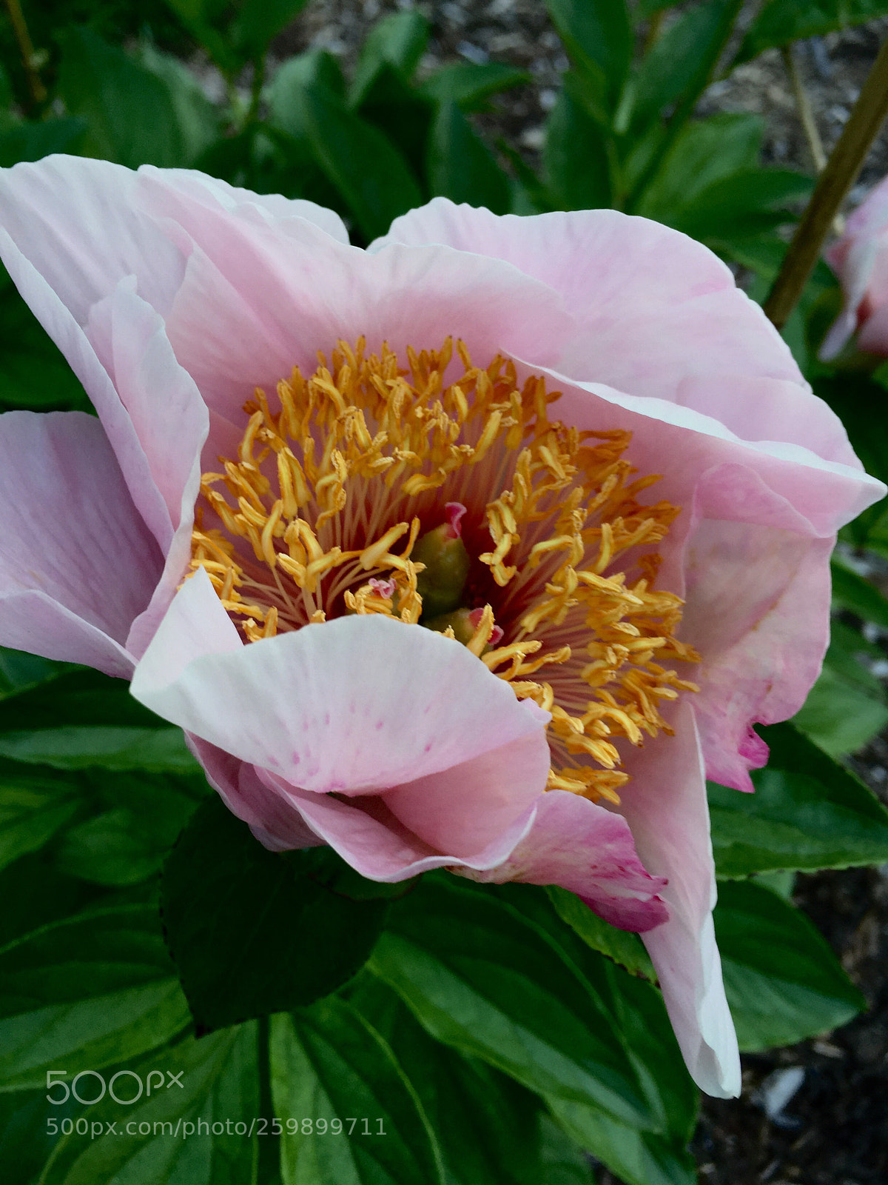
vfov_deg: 61.7
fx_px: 992
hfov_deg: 48.2
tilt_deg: -59.8
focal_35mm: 29
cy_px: 592
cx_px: 444
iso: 32
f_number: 2.2
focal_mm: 4.15
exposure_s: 1/60
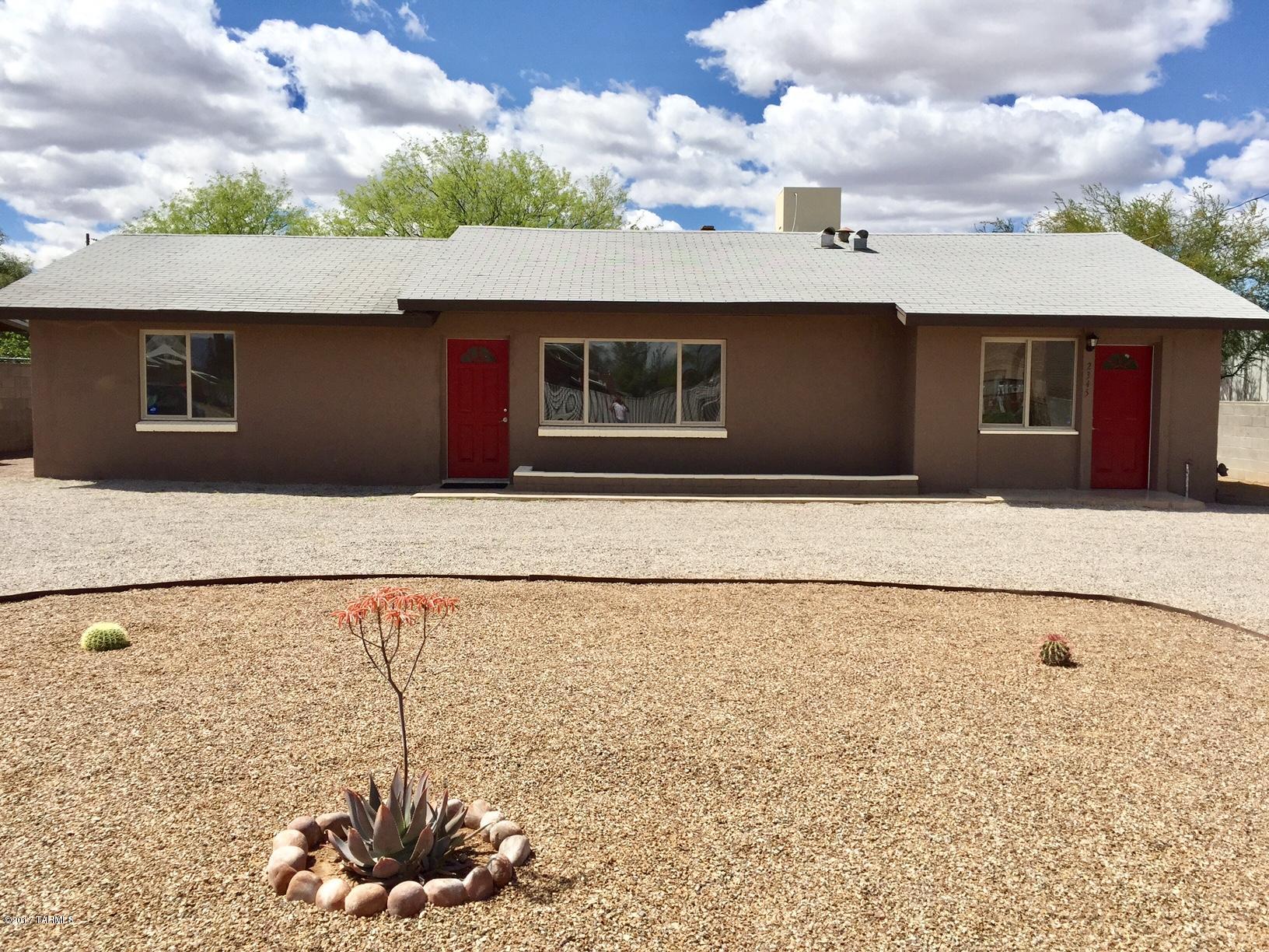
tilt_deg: -3.2
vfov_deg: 48.2
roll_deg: -0.7
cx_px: 634
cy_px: 476
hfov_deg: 61.7
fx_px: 1063
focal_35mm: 29
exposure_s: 1/3597
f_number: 2.2
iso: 32
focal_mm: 4.15
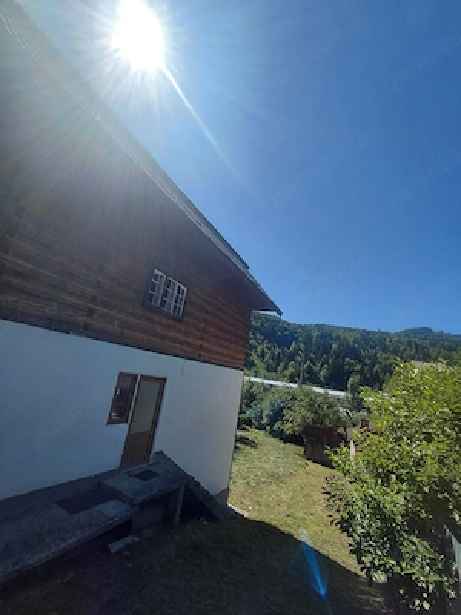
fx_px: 284
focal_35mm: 16
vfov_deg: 94.5
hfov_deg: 78.1
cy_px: 308
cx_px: 230
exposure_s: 1/3333
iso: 40
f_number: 2.2
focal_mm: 1.64
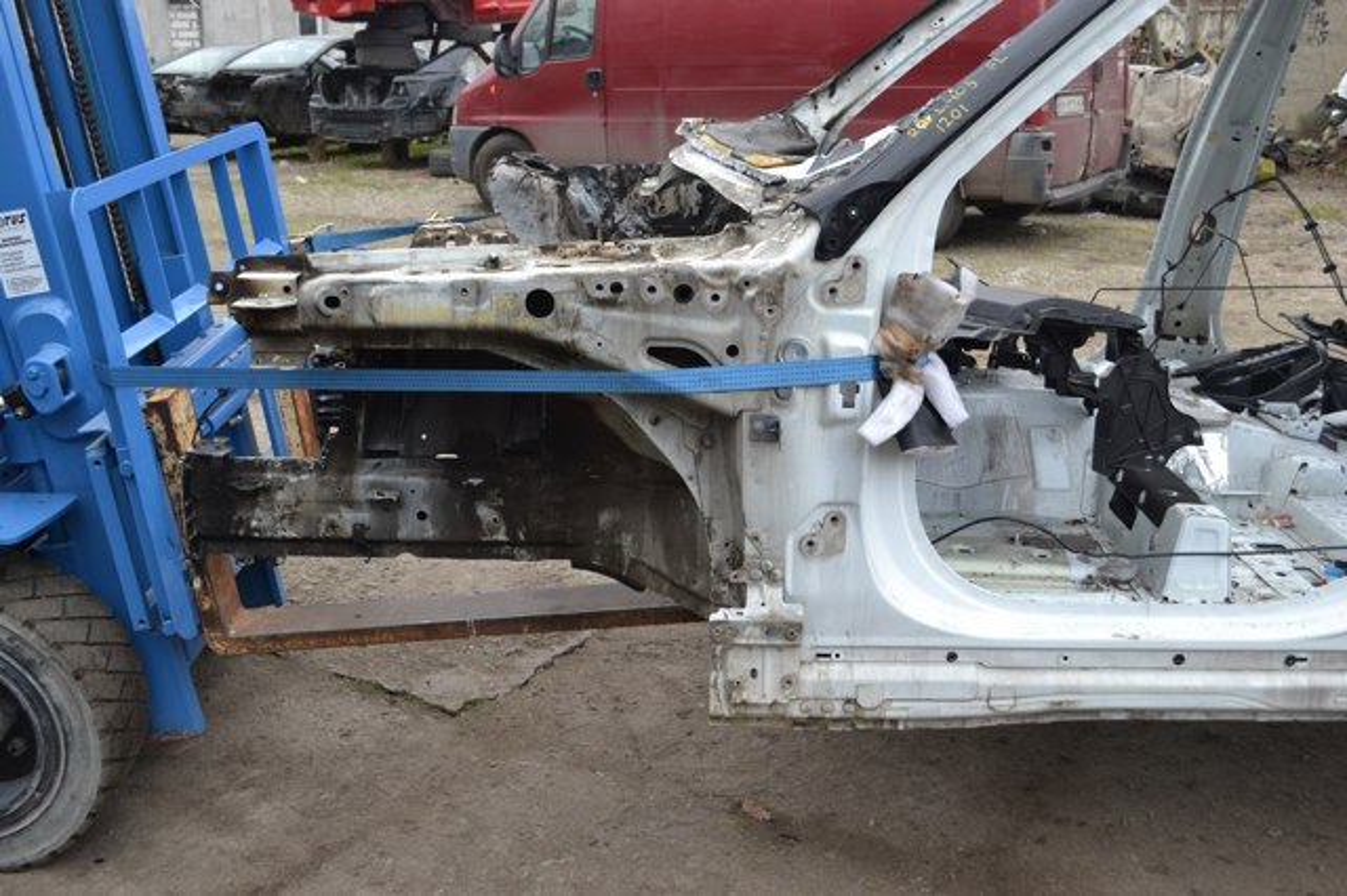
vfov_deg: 36.8
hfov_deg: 53.2
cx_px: 674
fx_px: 1346
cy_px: 448
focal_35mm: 36
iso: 400
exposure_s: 1/100
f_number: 5
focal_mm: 24
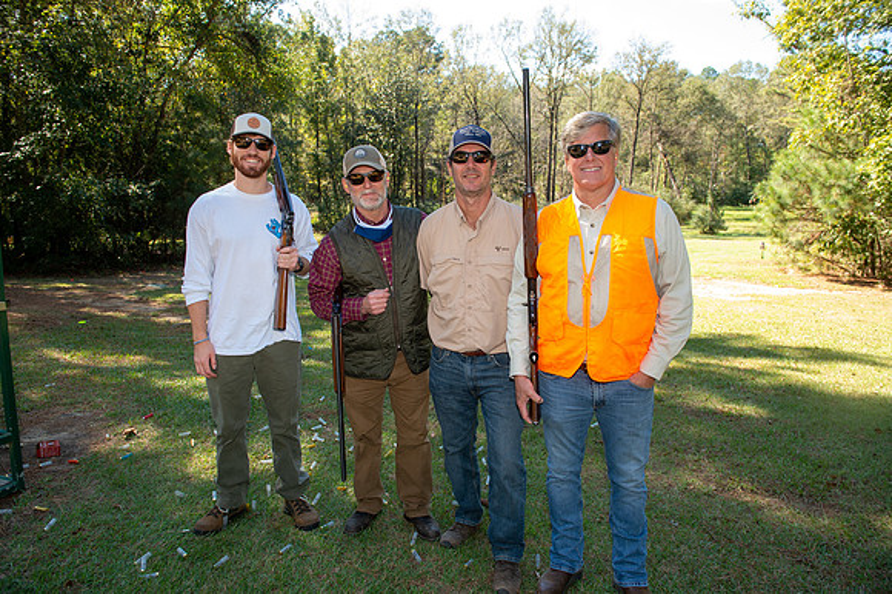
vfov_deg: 53.1
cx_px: 446
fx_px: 594
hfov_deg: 73.8
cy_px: 297
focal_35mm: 24
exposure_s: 1/80
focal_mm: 24
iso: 125
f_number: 5
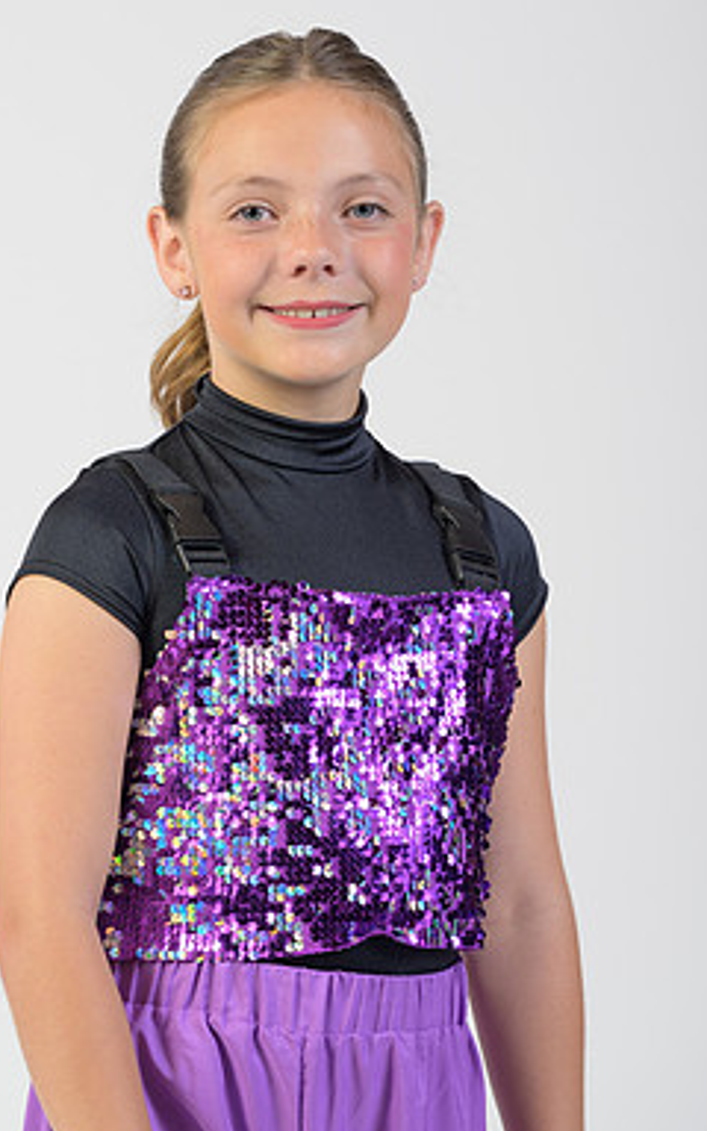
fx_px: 7368
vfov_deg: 8.8
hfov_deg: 5.5
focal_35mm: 239
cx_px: 309
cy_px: 486
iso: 400
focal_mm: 200
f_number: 6.3
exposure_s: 1/160
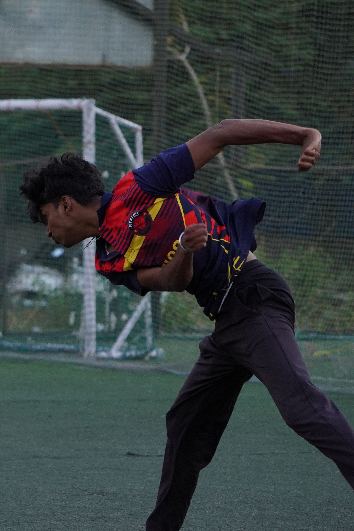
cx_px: 9
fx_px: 4097
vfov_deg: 7.4
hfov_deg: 4.9
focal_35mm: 278
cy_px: 266
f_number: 5.6
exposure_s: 1/1000
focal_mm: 123
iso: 1000
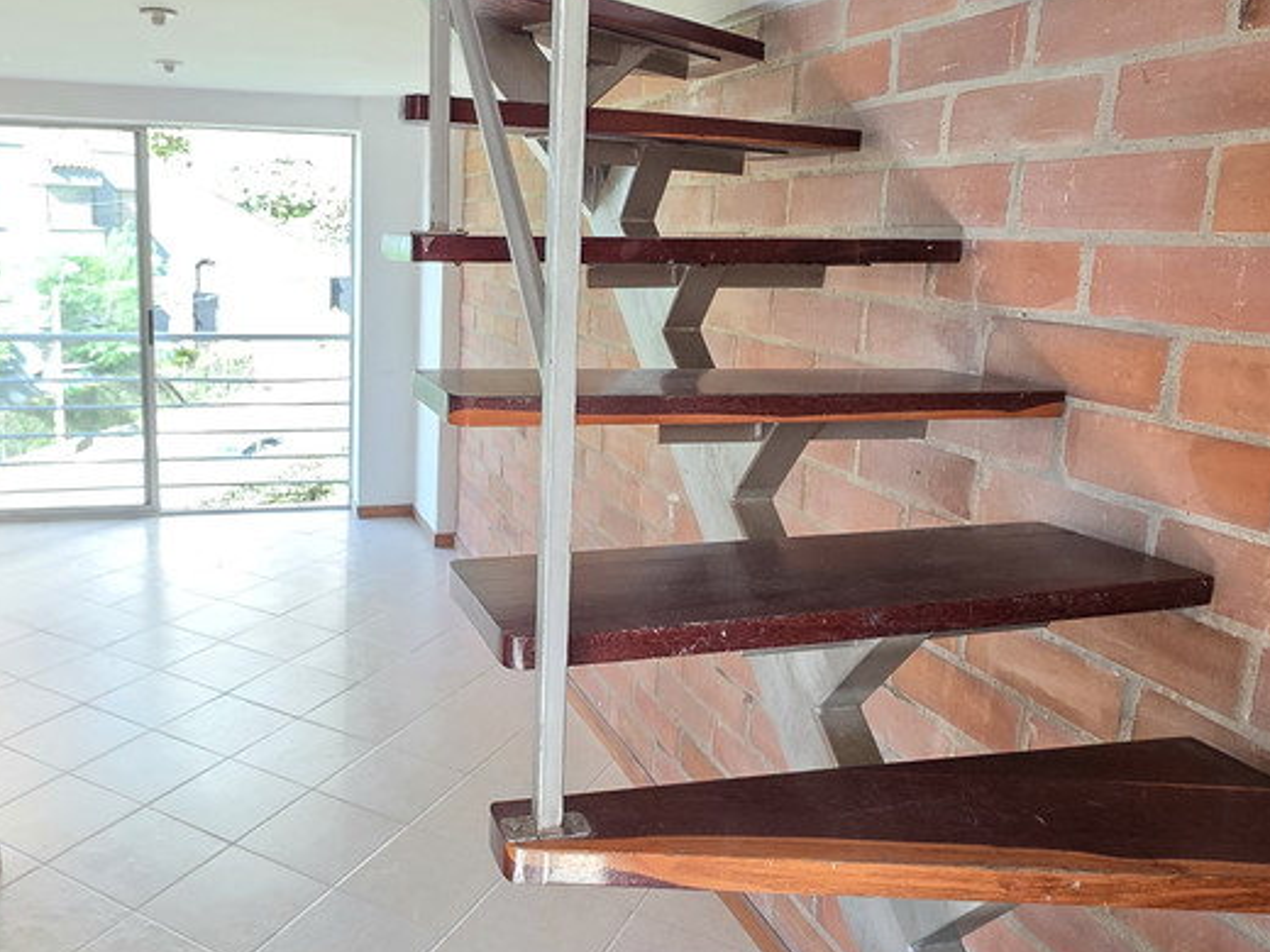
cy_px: 464
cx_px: 479
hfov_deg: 64.4
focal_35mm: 27
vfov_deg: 51.3
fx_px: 991
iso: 250
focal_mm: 2.2
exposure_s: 1/120
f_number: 1.9
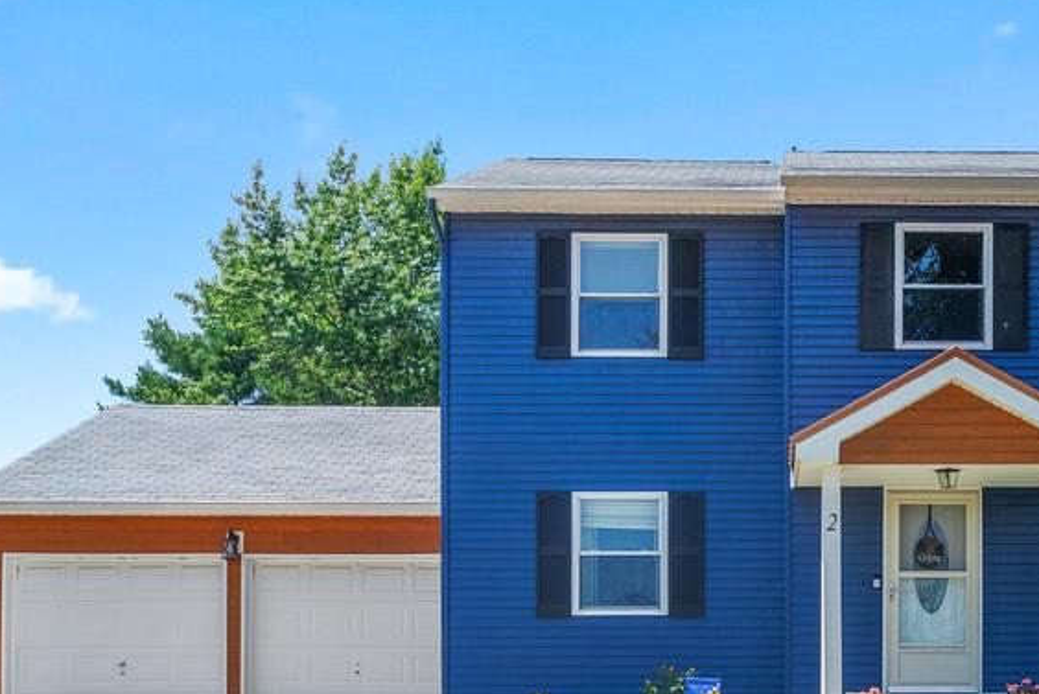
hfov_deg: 39.2
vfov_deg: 26.8
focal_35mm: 49
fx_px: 1415
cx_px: 787
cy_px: 606
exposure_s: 1/6400
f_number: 7.1
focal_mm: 27
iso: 1250
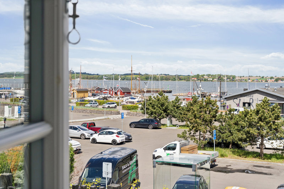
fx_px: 426
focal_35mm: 54
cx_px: 142
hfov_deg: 36.9
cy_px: 94
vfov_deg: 25.0
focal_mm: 36
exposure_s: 1/1000
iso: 200
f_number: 6.3
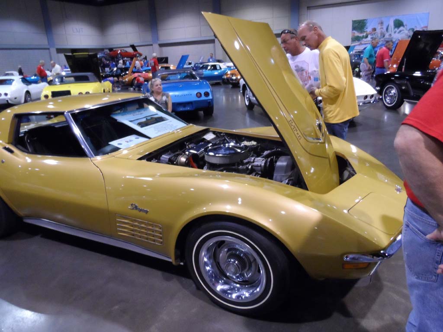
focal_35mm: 24
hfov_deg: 71.6
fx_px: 307
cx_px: 222
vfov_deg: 56.8
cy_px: 166
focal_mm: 4
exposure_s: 1/30
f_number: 3.2
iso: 400
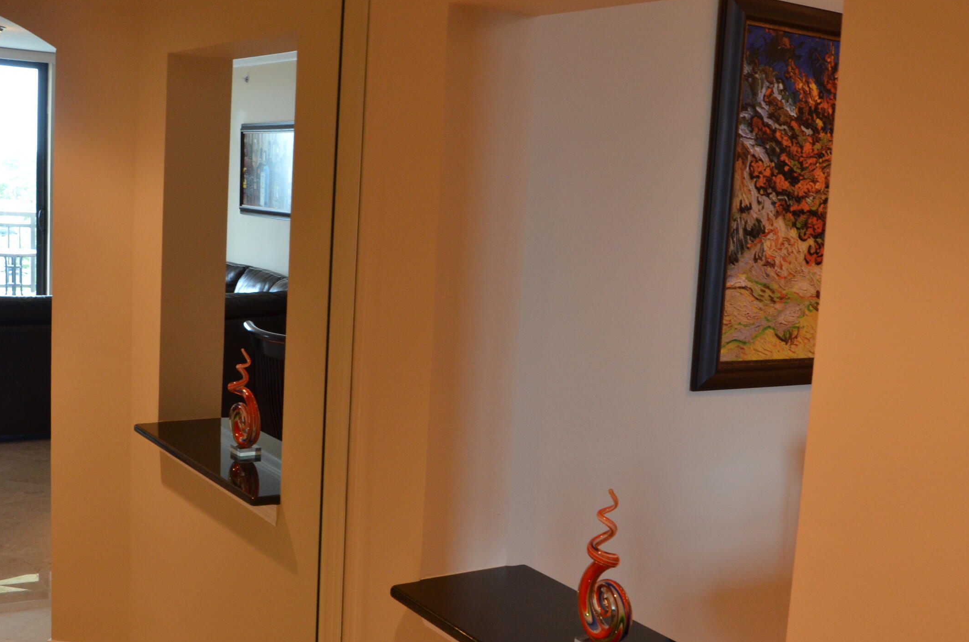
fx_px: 1201
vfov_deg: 29.9
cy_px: 329
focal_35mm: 45
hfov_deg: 43.9
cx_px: 517
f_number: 8
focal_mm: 21
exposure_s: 1/13
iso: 640
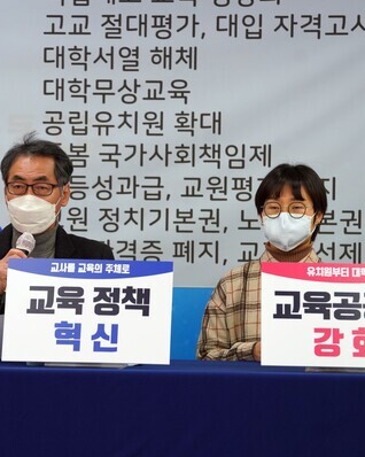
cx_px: 60
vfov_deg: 10.0
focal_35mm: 194
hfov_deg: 7.9
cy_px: 228
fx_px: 2622
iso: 1250
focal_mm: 137
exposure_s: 1/160
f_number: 4
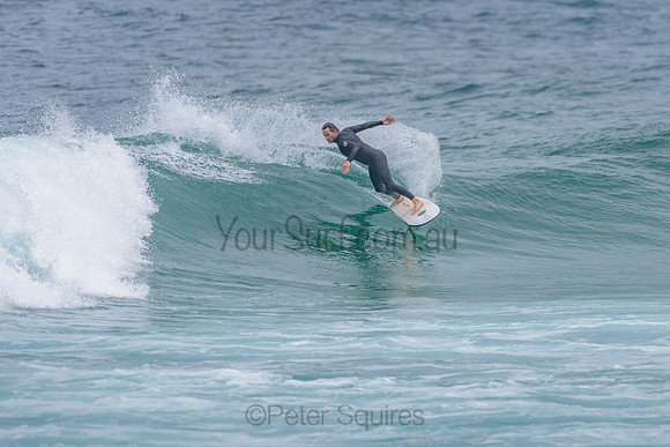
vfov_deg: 2.2
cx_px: 405
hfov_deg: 3.4
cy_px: 180
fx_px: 11407
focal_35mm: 613
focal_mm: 500
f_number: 5.6
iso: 125
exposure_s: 1/2000
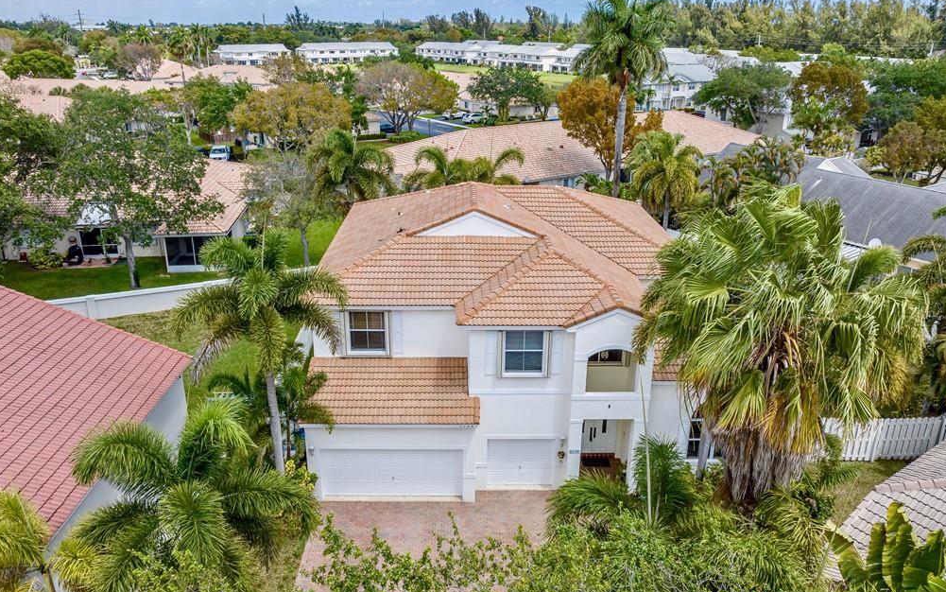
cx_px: 465
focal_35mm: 26
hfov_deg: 70.4
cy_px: 294
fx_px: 670
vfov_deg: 47.6
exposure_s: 1/200
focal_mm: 12.29
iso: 100
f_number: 5
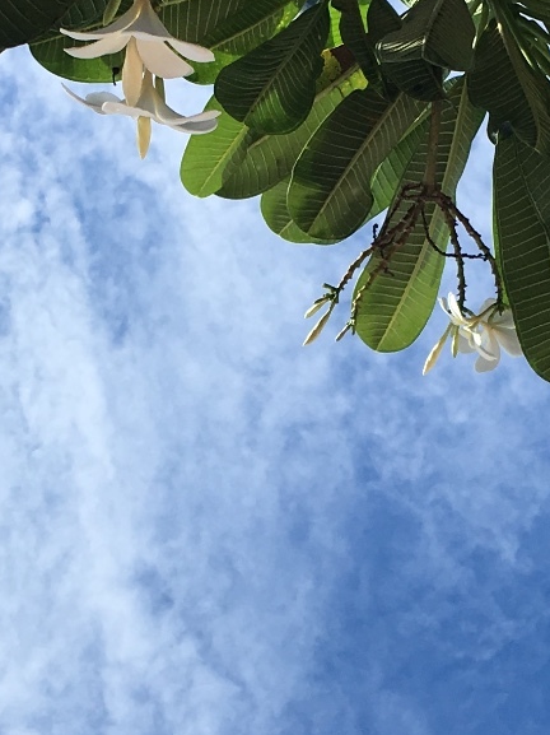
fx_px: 2184
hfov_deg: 14.3
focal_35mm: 103
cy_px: 467
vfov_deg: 19.1
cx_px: 194
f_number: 2.2
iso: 25
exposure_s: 1/1538
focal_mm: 4.15
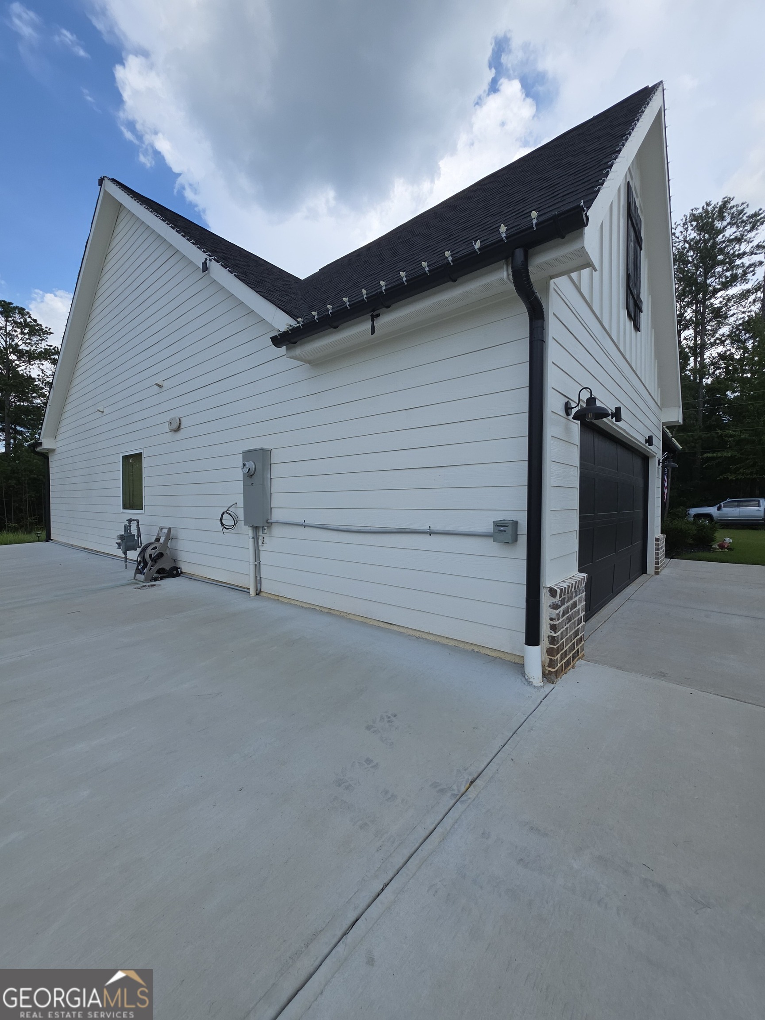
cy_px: 510
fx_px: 383
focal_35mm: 13
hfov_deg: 89.9
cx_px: 382
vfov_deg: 106.2
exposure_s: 1/960
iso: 20
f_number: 1.9
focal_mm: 2.2
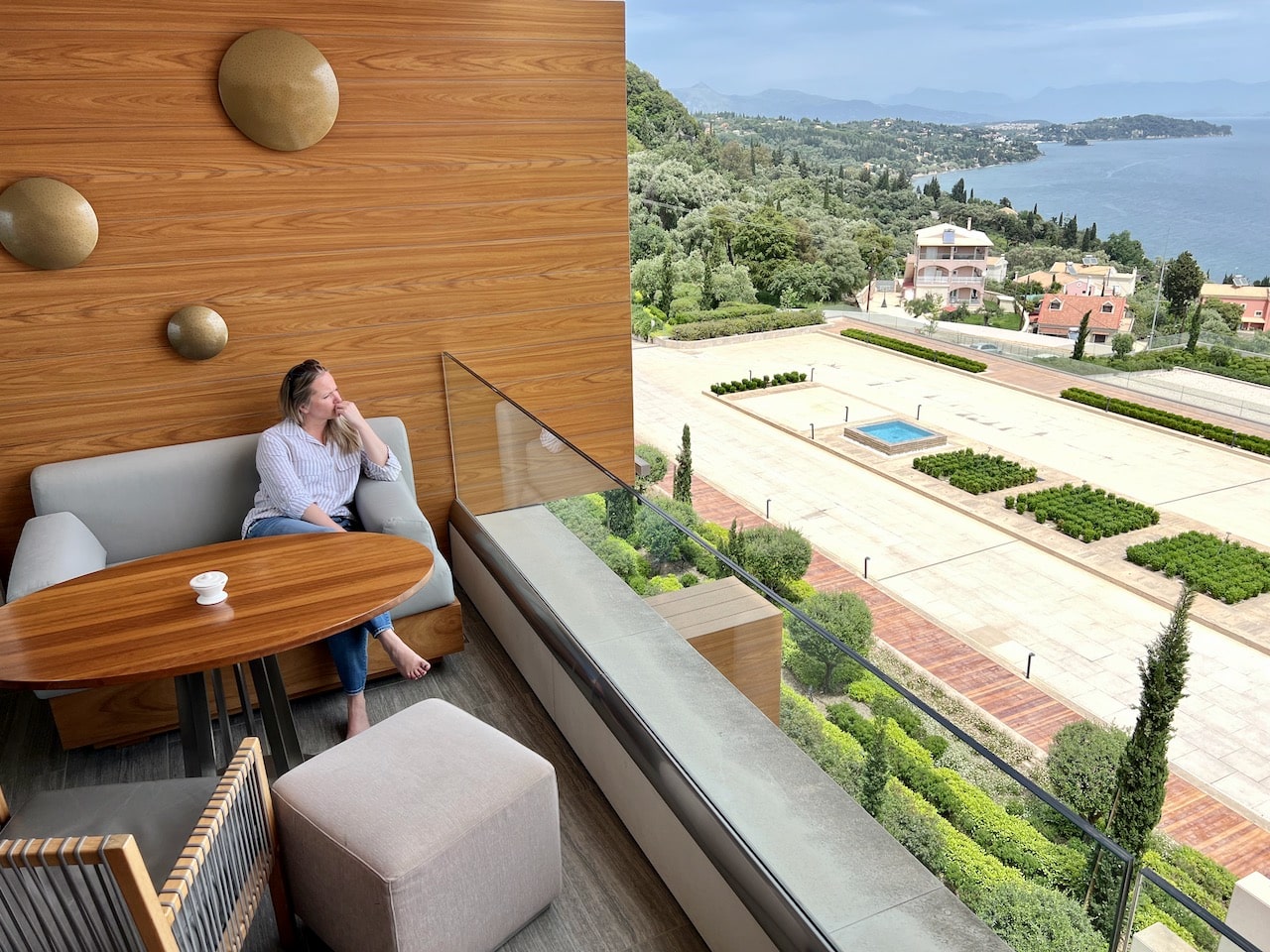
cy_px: 476
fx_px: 954
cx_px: 635
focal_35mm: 26
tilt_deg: -20.2
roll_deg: +1.1
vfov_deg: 53.1
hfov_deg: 67.3
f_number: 1.5
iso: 50
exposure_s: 1/769
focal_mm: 5.7
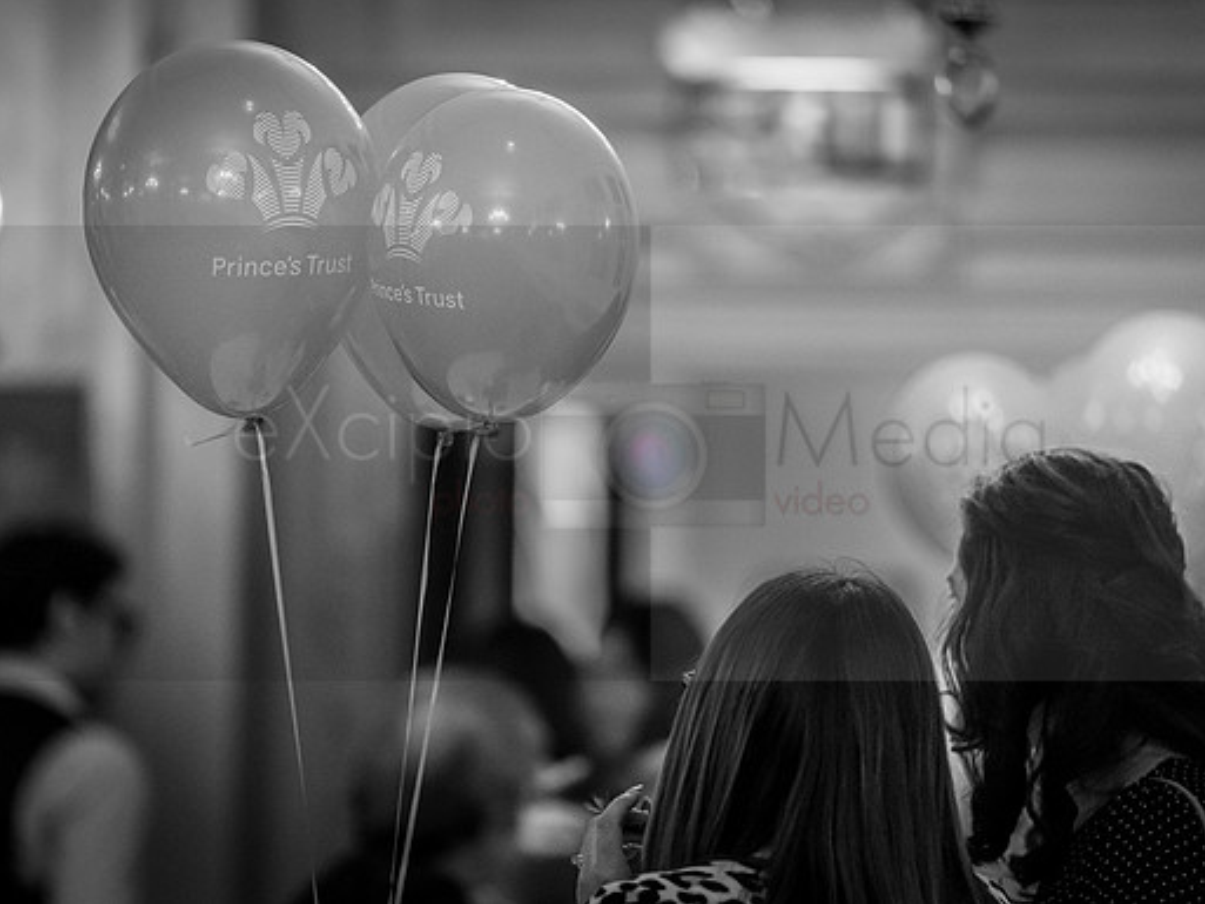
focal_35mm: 236
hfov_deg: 8.4
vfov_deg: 6.3
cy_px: 490
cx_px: 595
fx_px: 8217
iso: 6400
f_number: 2.8
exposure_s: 1/250
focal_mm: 200
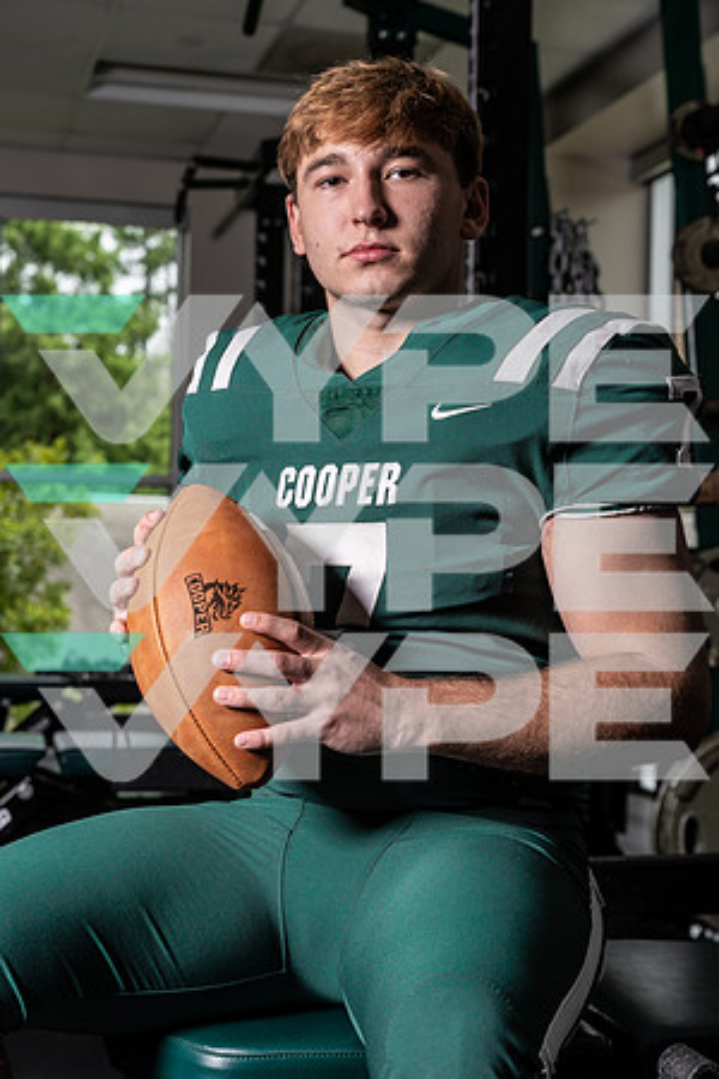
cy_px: 540
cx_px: 360
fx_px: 1737
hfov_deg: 23.4
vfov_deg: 34.5
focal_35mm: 58
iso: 100
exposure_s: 1/320
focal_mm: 58
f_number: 5.6
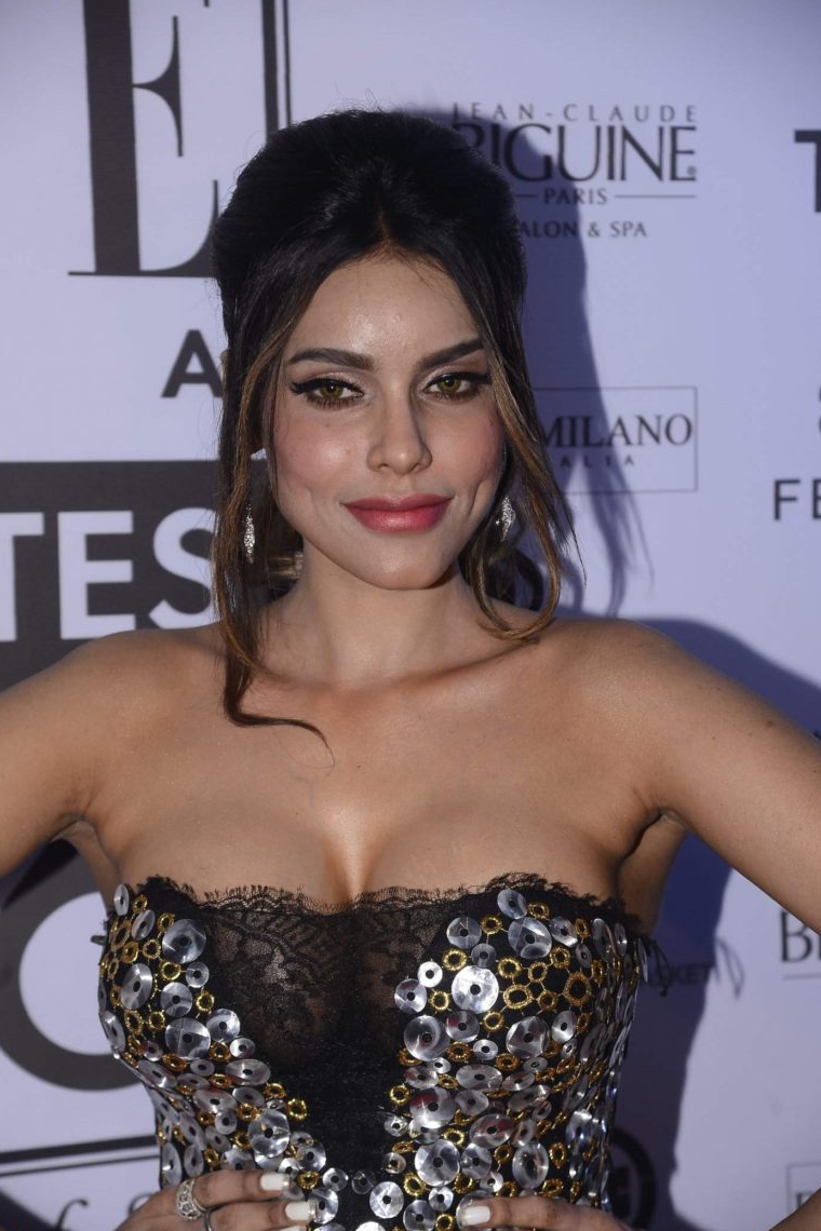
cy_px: 617
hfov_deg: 14.7
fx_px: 3181
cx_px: 408
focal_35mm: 93
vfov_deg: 21.9
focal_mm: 92
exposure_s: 1/160
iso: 400
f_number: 6.3
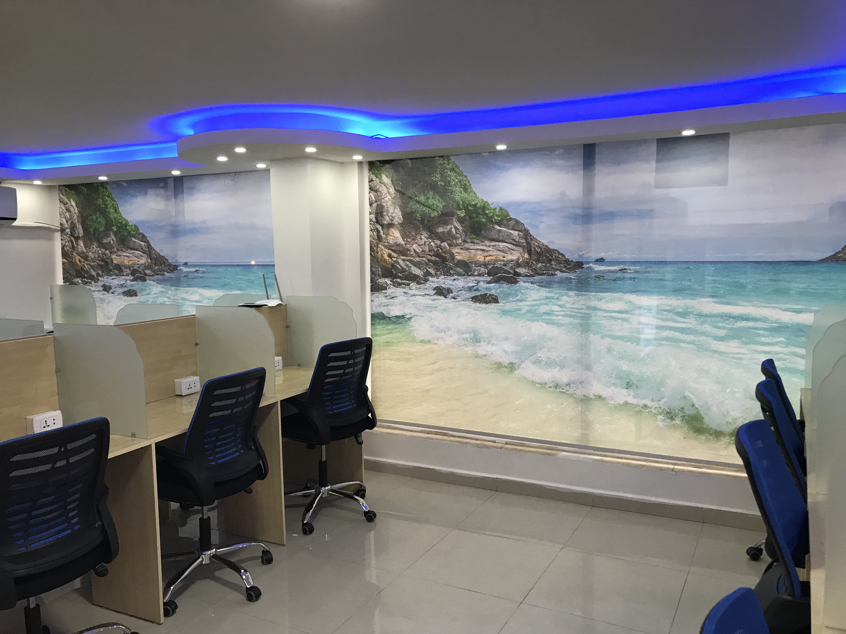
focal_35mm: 28
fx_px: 684
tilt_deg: -4.0
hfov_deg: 63.4
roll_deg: +0.6
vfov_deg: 49.7
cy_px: 317
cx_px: 423
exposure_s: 1/33
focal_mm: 3.99
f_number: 1.8
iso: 40
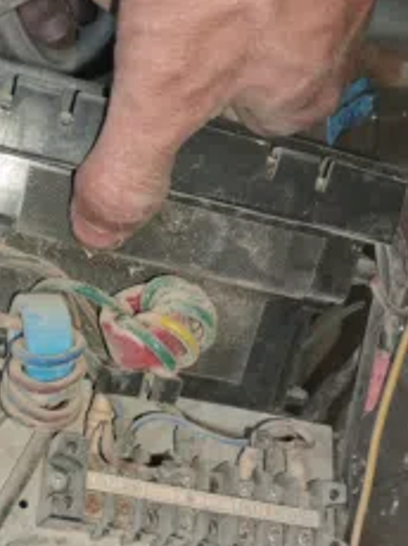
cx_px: 81
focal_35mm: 47
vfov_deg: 39.8
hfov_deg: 30.1
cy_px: 382
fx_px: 740
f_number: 1.8
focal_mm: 4
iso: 100
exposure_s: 1/100
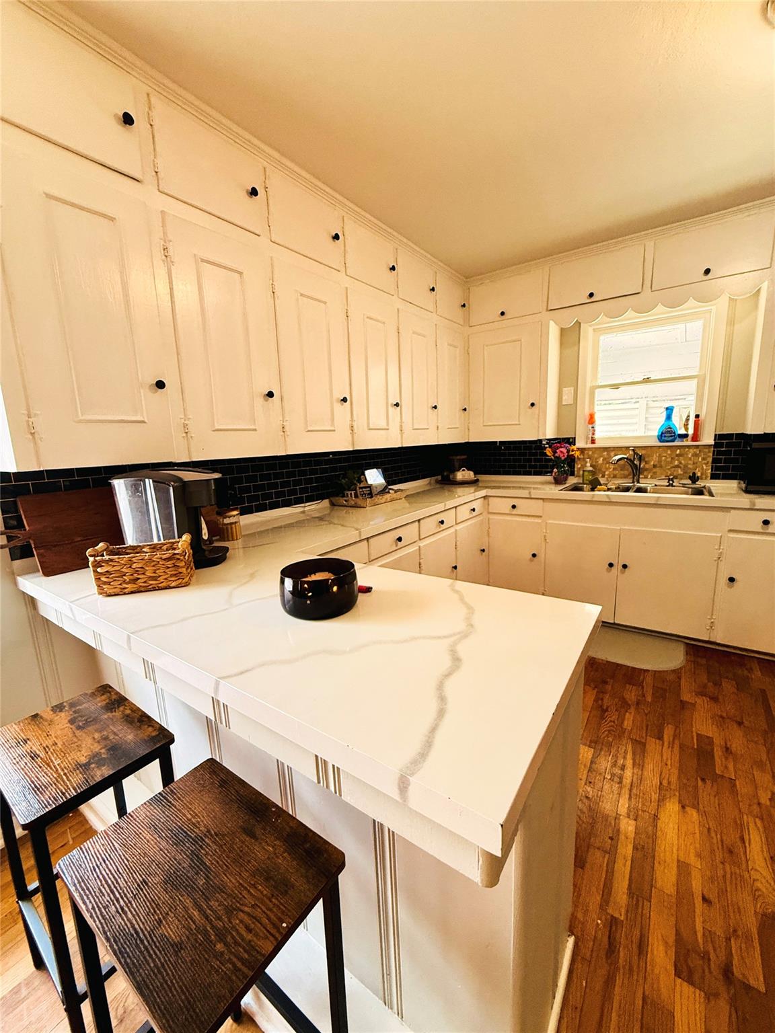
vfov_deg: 102.1
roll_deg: +2.1
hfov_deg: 85.7
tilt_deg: -8.9
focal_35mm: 14
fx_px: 418
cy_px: 516
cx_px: 388
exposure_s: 1/120
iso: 320
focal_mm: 2.22
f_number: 2.2
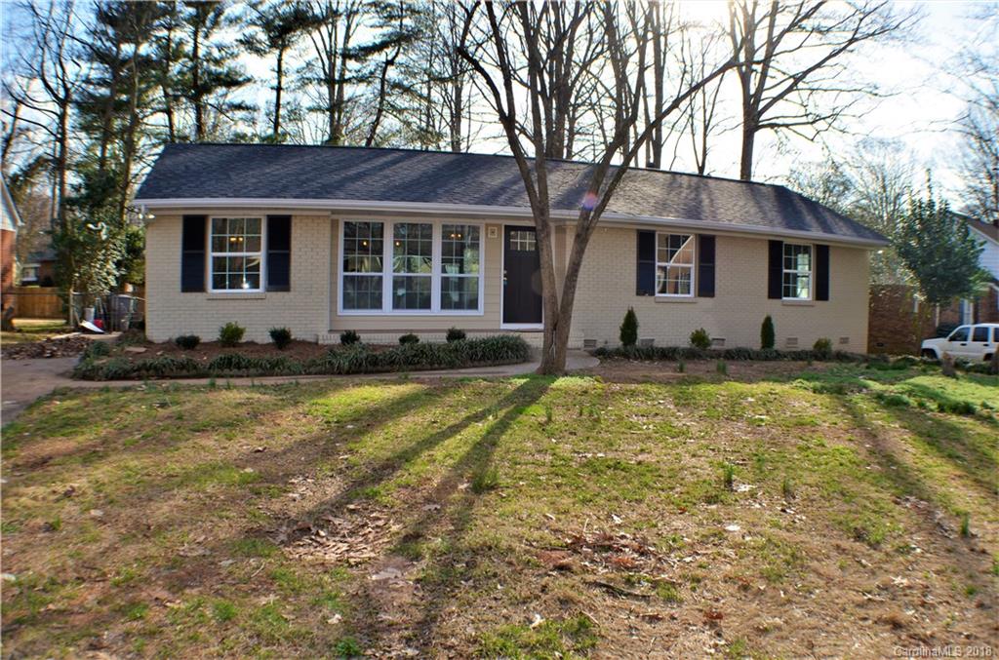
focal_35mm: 36
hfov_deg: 53.3
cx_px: 500
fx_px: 996
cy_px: 330
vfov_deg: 36.7
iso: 100
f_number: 7.1
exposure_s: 1/200
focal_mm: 24
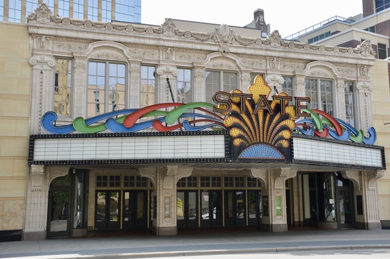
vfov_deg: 31.1
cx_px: 202
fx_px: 465
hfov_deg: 45.5
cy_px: 121
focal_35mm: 43
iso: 100
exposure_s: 1/160
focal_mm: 26
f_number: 6.3
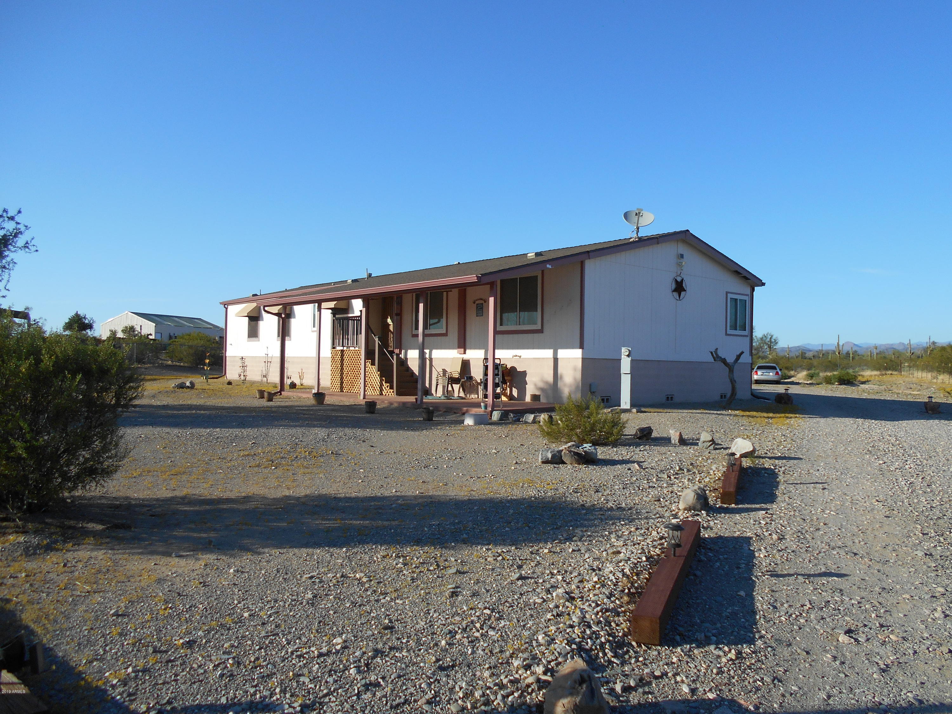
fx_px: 715
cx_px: 476
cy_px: 357
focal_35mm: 26
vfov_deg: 53.1
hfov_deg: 67.3
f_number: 3.2
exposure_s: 1/1000
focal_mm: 4.6
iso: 80
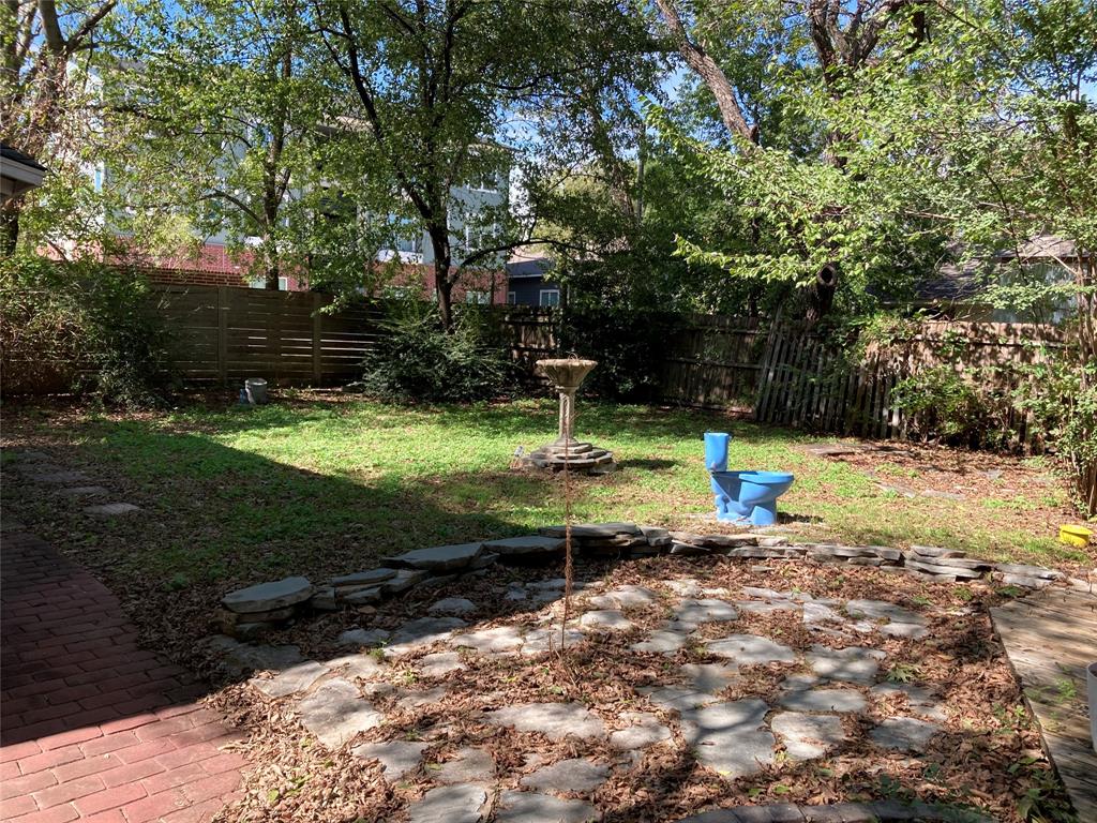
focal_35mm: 28
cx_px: 548
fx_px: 887
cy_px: 412
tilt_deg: -4.3
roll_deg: -2.1
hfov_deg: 63.4
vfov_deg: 49.7
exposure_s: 1/484
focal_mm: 3.99
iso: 20
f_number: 1.8
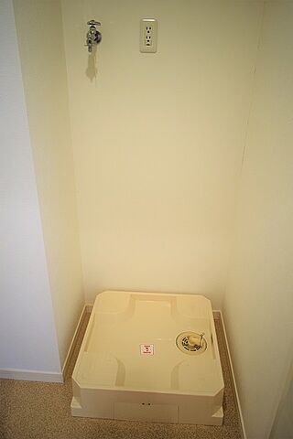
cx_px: 146
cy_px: 220
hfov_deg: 47.9
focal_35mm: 27
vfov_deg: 67.4
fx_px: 330
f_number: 4
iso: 400
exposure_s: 1/60
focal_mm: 18
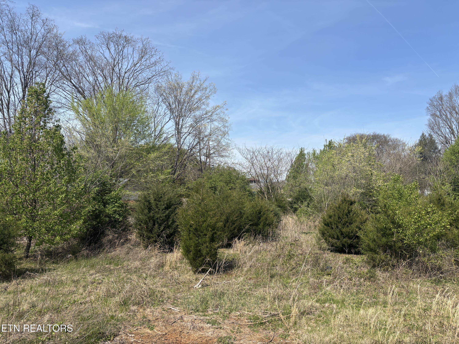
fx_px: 345
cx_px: 230
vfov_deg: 53.1
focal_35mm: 26
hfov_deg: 67.3
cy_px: 172
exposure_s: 1/2857
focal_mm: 5.96
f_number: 1.6
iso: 50
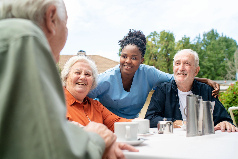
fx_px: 231
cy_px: 80
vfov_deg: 37.9
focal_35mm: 35
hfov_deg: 54.4
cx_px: 119
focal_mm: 35
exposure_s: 1/200
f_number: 3.2
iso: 100
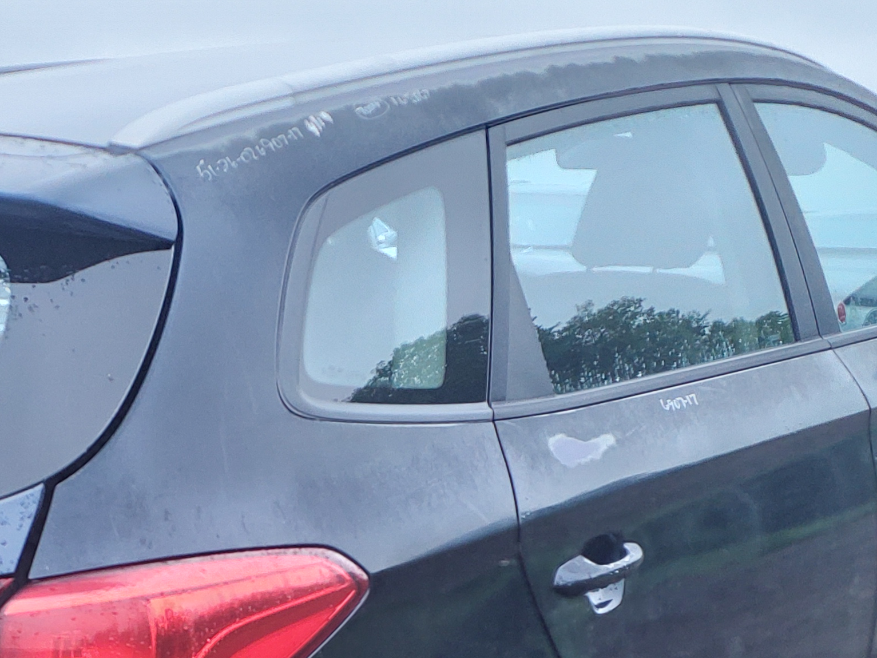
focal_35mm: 70
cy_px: 760
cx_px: 185
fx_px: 1774
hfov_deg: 27.3
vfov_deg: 19.9
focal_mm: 3.58
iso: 64
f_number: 1.9
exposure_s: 1/60
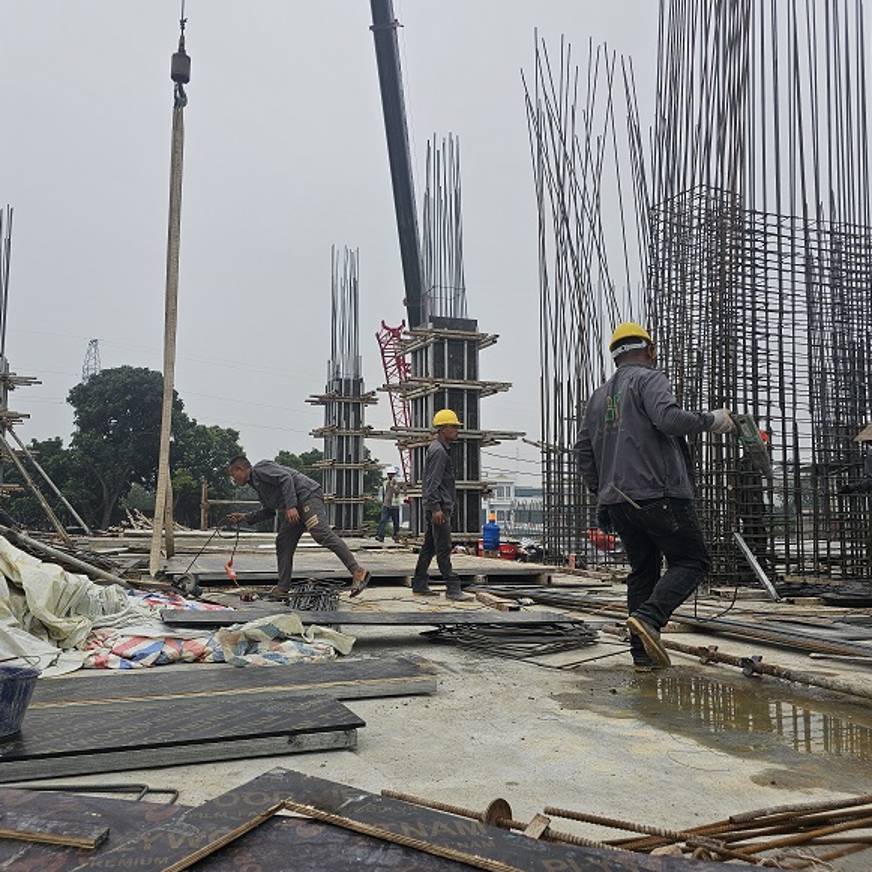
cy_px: 428
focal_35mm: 28
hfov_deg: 57.2
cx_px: 396
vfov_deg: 57.3
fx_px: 798
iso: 10
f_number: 1.7
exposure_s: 1/322
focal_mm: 6.3
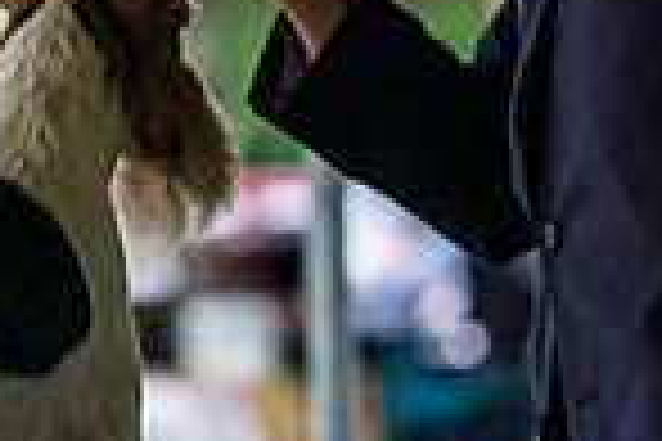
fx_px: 9617
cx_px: -113
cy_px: 47
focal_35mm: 523
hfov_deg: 3.9
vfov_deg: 2.6
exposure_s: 1/500
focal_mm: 133
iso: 250
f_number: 4
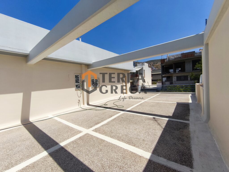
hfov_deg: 98.2
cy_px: 86
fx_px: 99
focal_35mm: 15
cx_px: 114
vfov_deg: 81.7
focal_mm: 1.91
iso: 50
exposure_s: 1/2268
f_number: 2.2
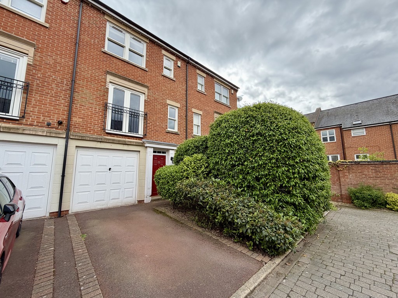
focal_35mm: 14
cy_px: 149
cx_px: 199
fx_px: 161
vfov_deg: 85.7
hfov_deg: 102.1
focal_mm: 2.22
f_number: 2.2
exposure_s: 1/717
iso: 40
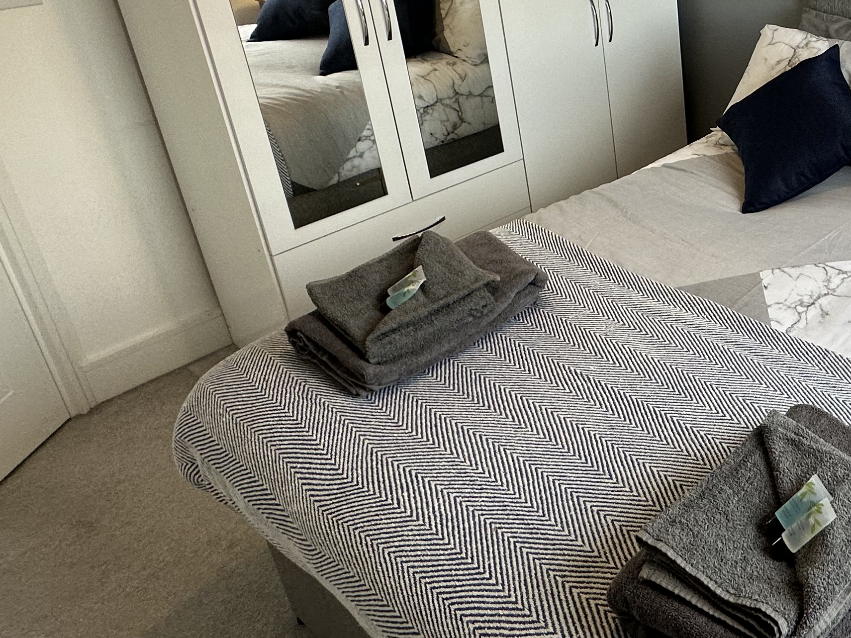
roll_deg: +0.1
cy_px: 146
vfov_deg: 41.4
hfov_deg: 47.5
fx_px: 811
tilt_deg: -22.6
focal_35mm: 33
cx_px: 821
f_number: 2.2
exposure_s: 1/100
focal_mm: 2.22
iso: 125
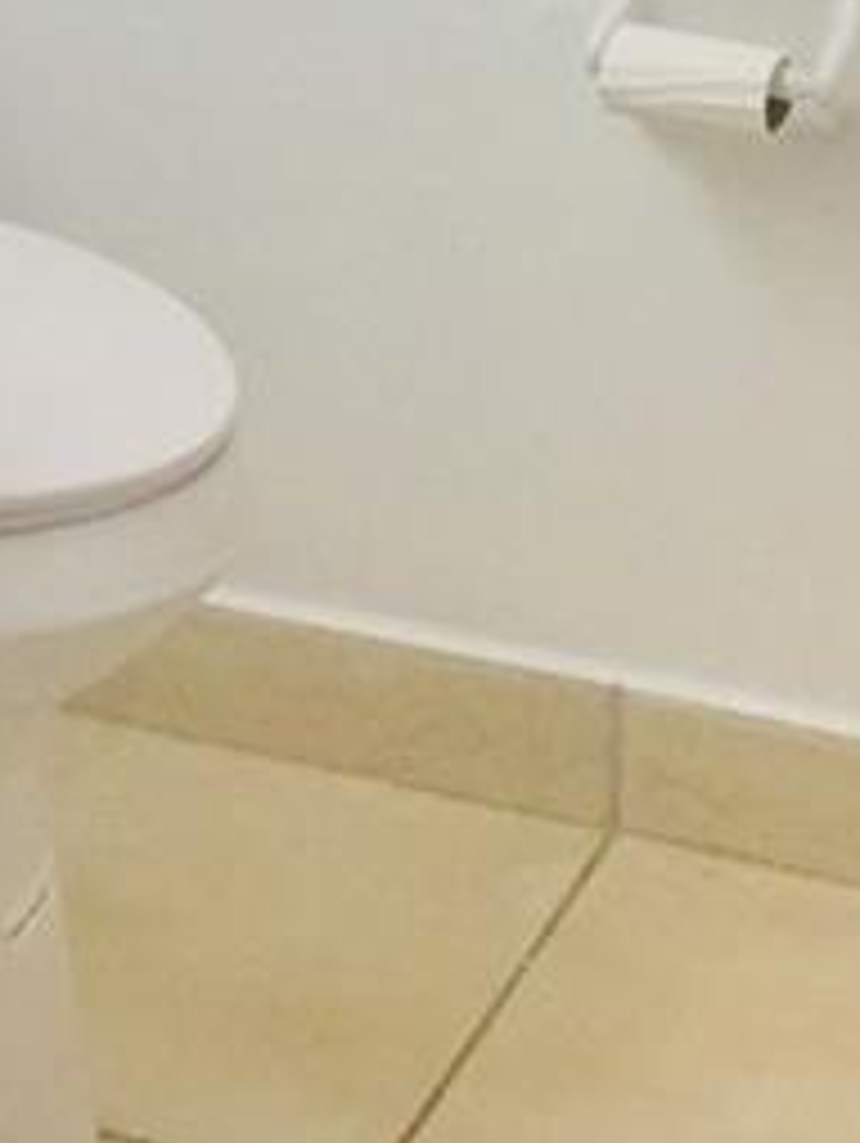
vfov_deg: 12.4
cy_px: -1260
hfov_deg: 10.8
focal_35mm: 137
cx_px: 567
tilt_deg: -5.0
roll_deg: -0.8
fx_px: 4531
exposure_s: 1/120
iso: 50
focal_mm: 4.15
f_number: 2.2
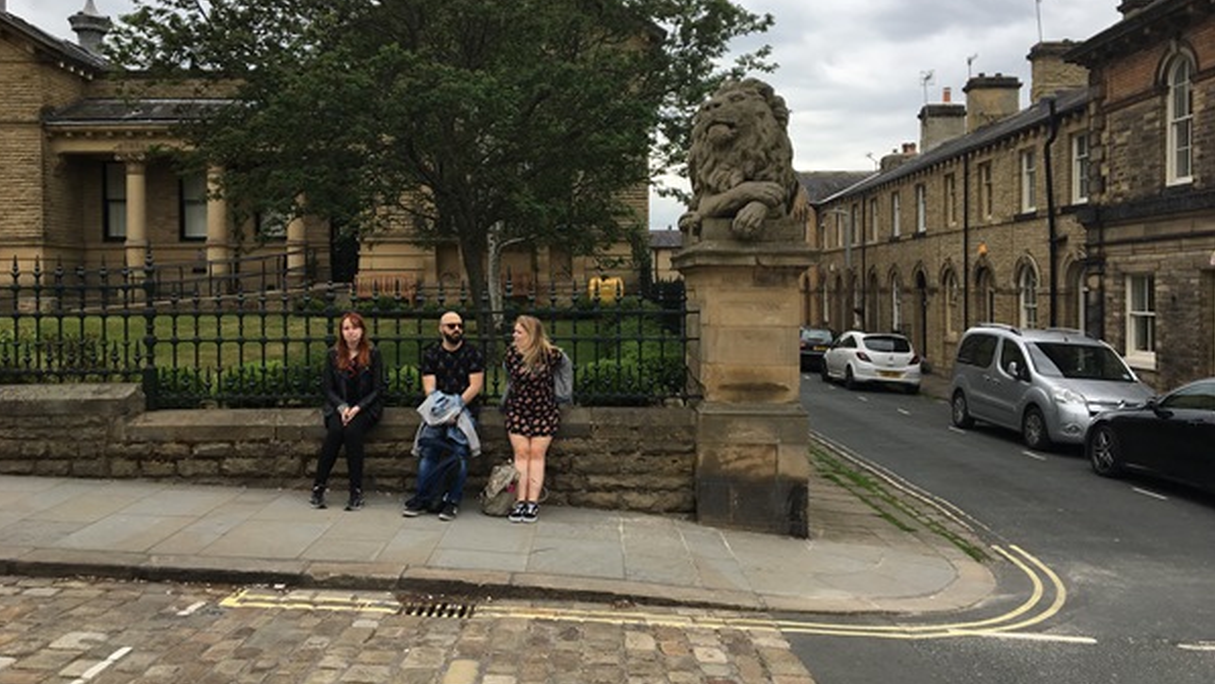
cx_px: 601
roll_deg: -0.8
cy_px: 303
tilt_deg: +1.0
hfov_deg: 61.0
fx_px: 1031
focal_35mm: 32
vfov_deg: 36.6
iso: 25
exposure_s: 1/718
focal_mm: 4.15
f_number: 2.2
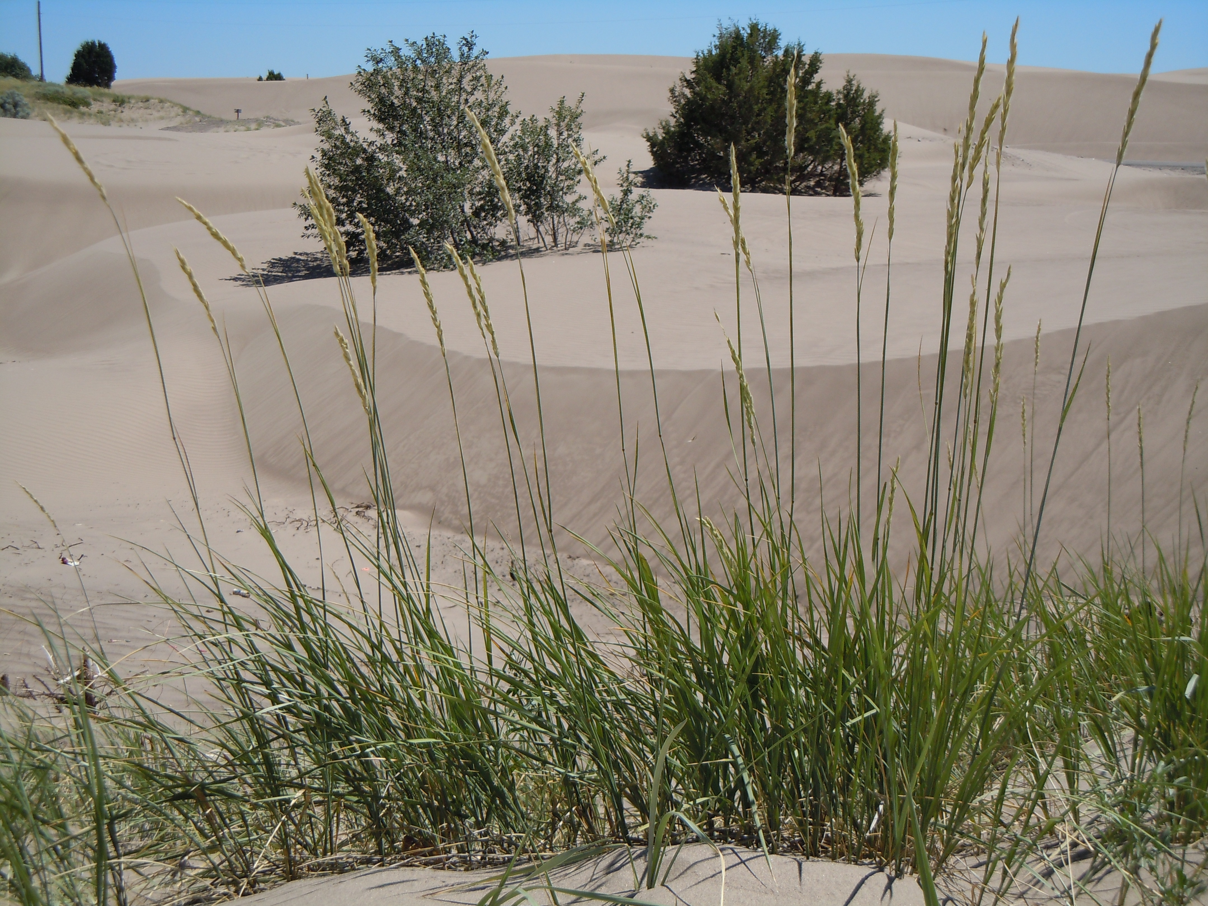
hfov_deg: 28.6
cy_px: 453
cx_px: 604
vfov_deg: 21.6
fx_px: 2373
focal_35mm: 68
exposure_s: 1/250
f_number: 8.2
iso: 100
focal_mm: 12.2
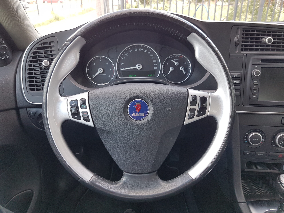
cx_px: 142
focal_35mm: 26
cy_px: 106
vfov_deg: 53.1
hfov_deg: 67.3
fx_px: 213
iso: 50
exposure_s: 1/100
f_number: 1.7
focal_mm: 4.2
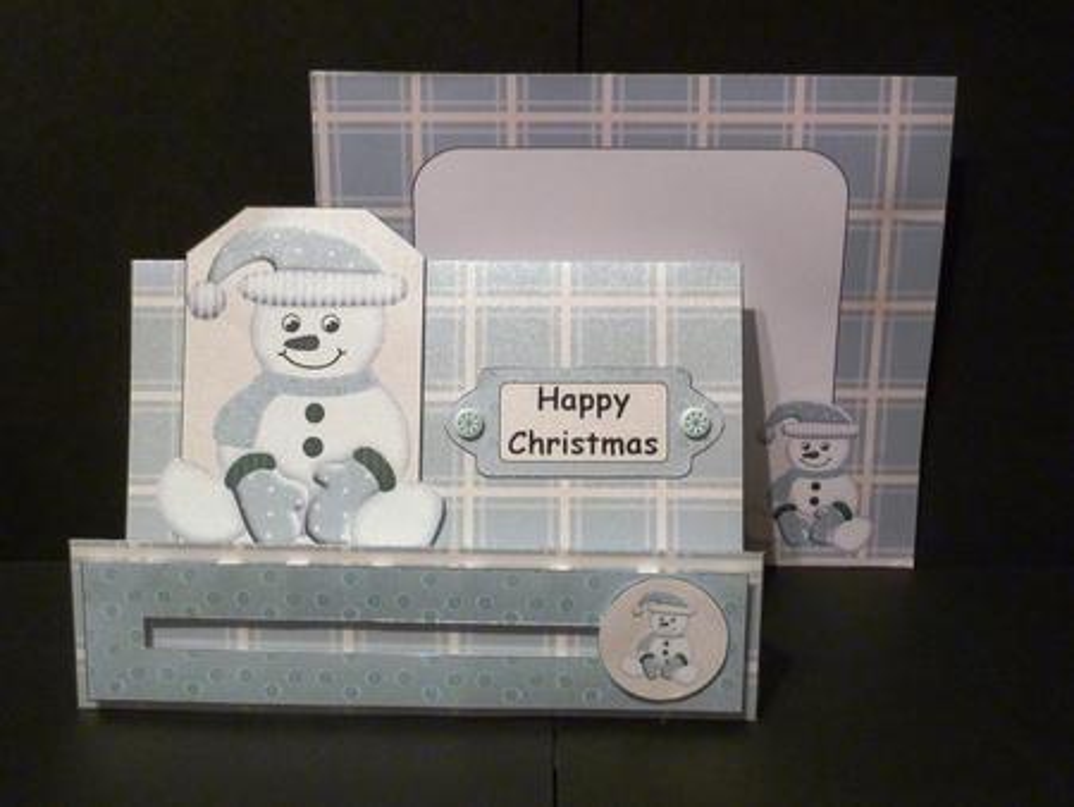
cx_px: 537
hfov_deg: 46.8
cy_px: 404
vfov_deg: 36.0
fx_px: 1242
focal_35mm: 40
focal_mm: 6.5
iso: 400
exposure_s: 1/15
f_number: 3.6
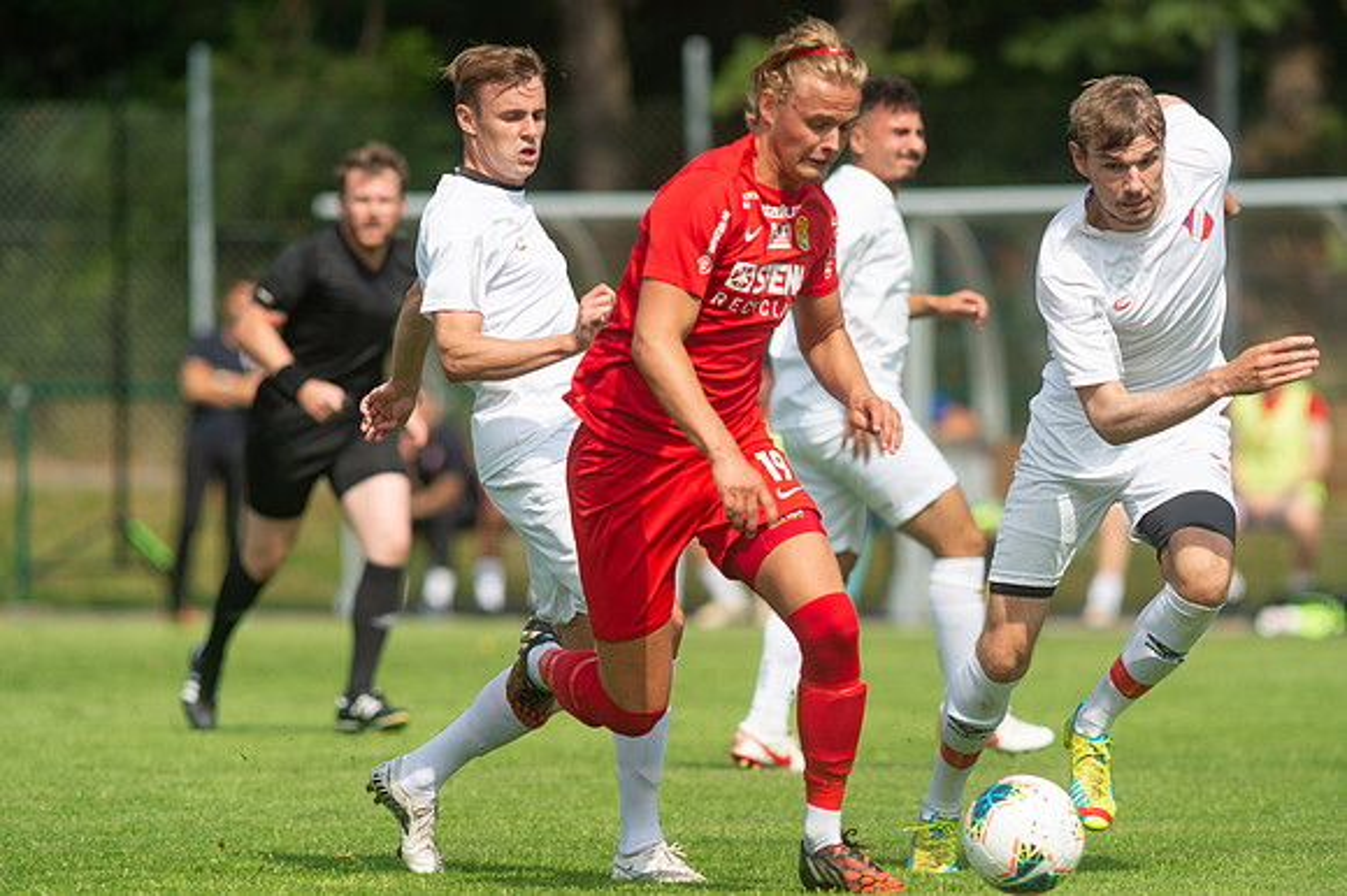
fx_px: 15705
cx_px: 674
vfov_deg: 3.3
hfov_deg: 4.9
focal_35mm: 420
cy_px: 448
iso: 160
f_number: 4
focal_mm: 420
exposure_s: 1/1250
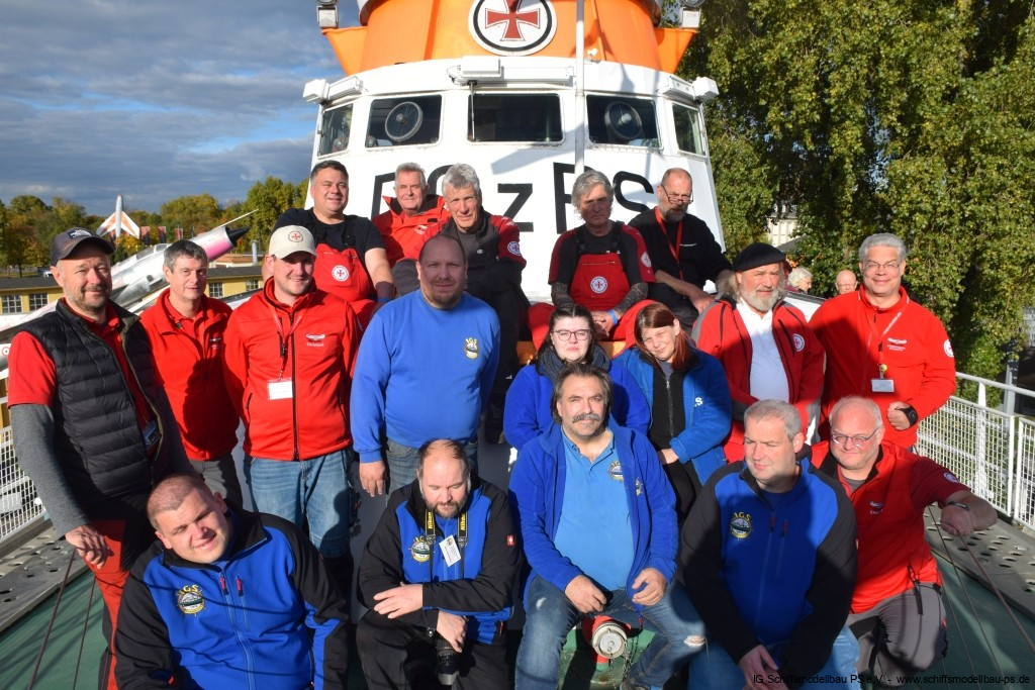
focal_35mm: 27
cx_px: 518
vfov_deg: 47.9
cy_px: 345
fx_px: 776
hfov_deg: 67.4
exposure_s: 1/400
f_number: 10
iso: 200
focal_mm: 18
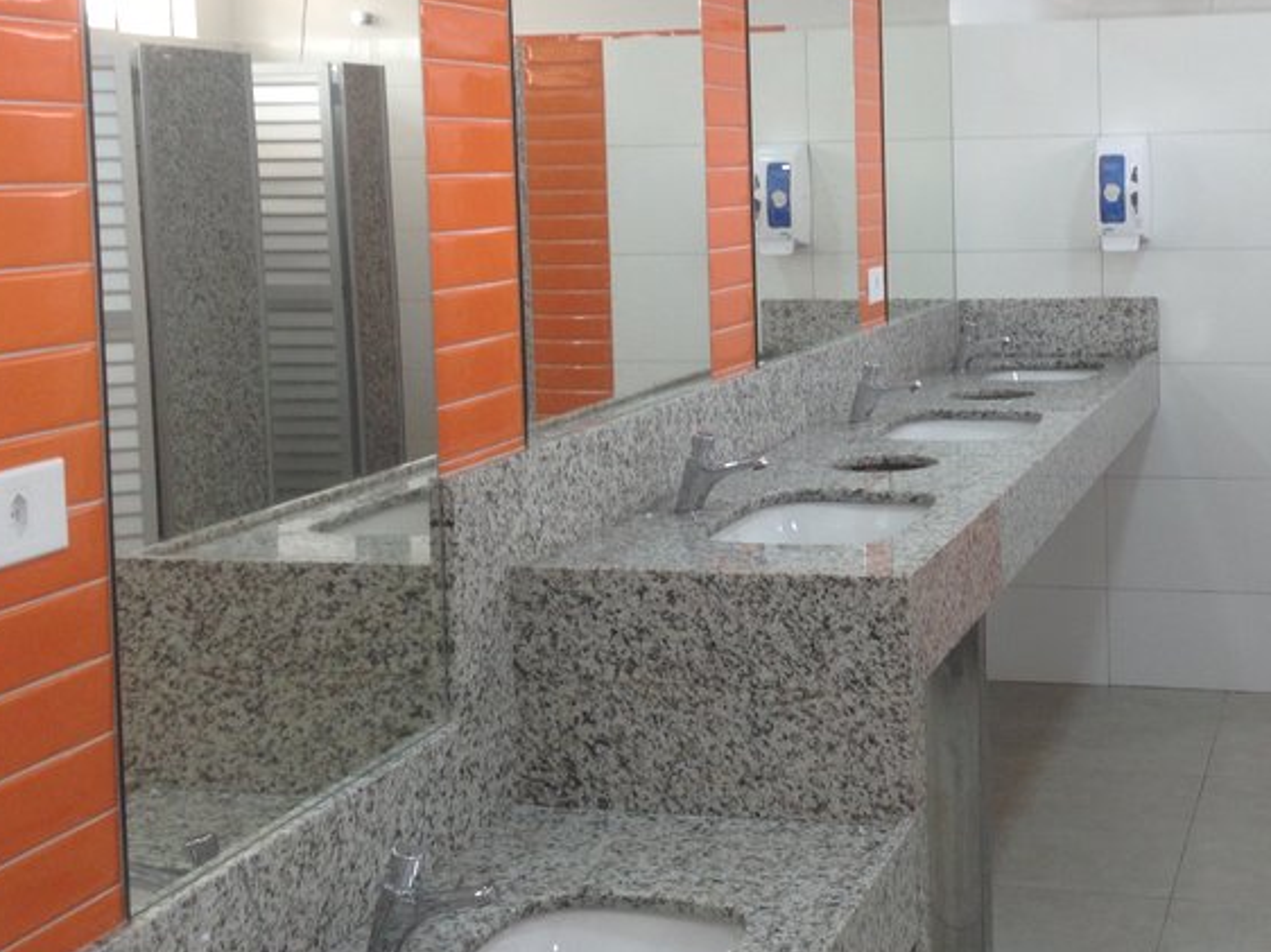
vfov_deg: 26.8
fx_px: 1982
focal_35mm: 54
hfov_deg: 34.9
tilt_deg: -2.7
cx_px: 935
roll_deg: +0.4
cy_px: 272
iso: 50
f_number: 2.4
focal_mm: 4.12
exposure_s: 1/30
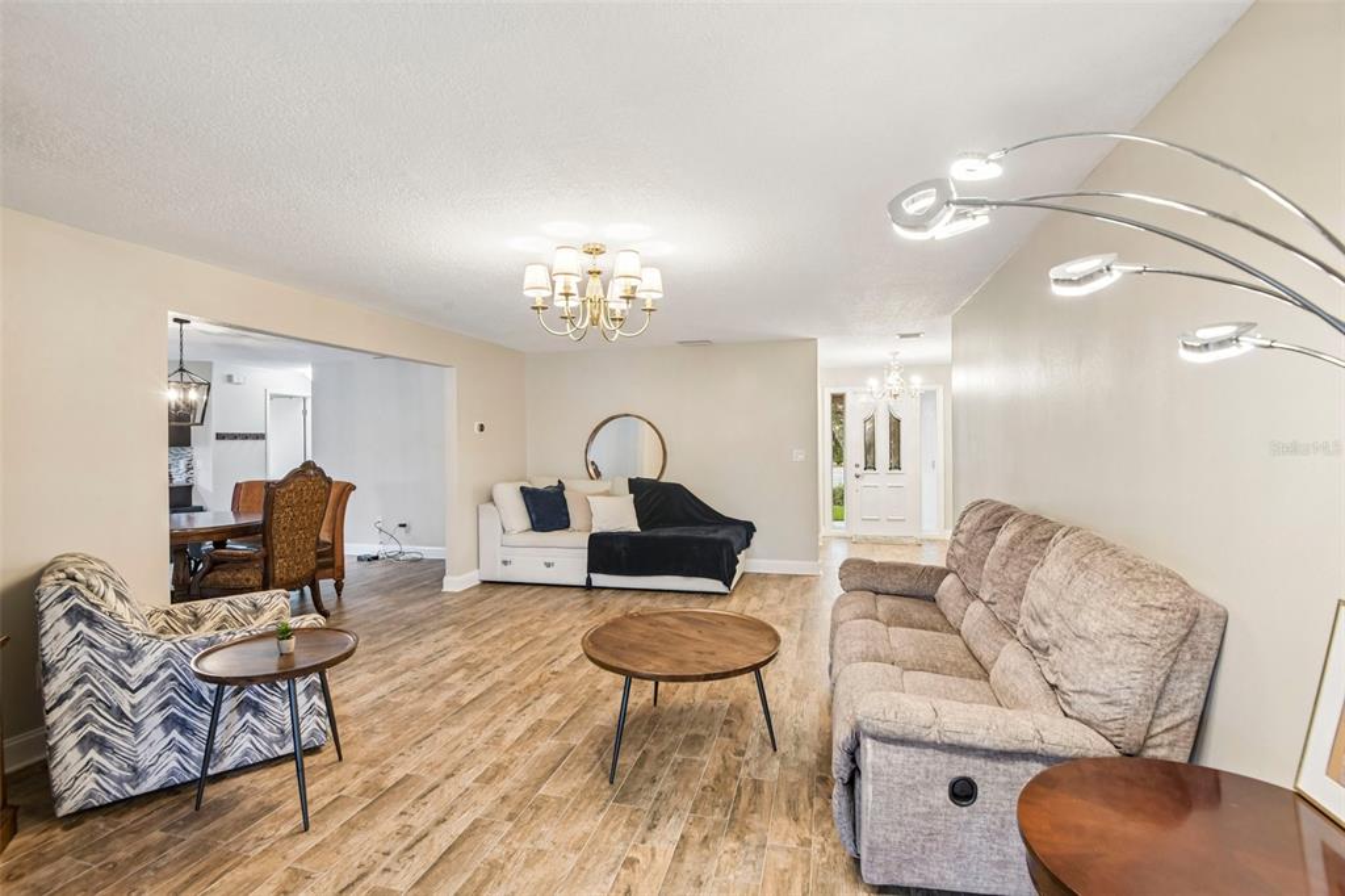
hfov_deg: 96.8
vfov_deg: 73.7
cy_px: 448
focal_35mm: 16
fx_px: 598
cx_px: 672
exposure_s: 1/6
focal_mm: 16
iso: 400
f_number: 8
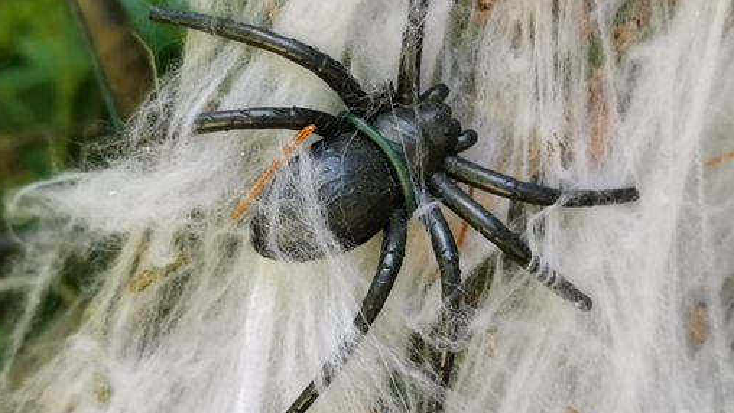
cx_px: 366
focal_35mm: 89
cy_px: 172
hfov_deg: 23.9
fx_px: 1733
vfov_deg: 13.6
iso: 64
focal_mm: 5.58
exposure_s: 1/100
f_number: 4
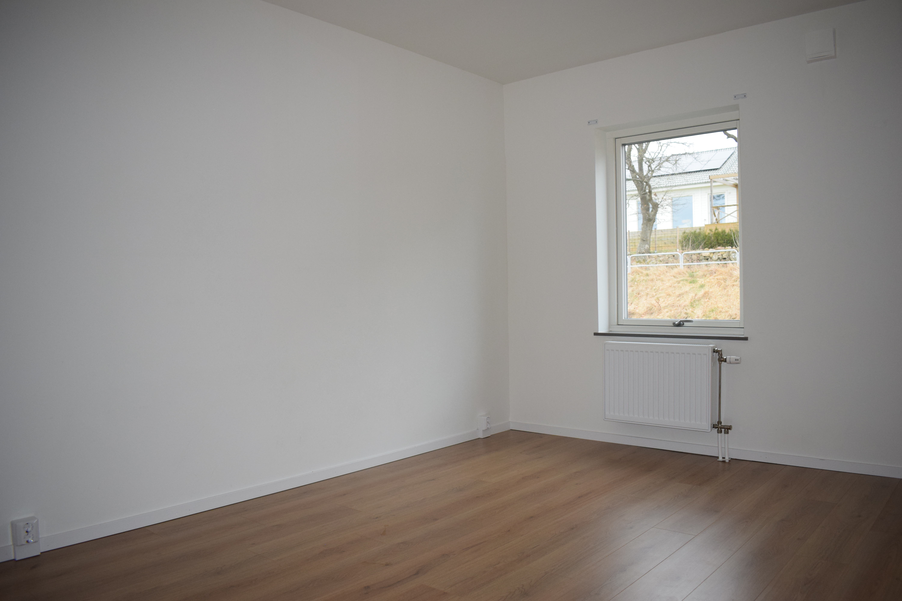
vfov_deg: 47.9
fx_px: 676
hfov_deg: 67.4
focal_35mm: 27
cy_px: 300
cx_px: 451
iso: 800
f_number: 4.5
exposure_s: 1/80
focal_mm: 18
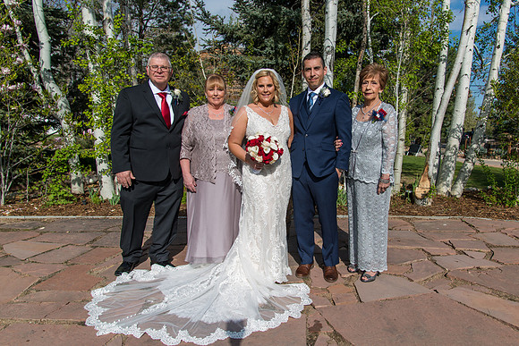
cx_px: 289
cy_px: 169
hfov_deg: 63.7
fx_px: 416
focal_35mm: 29
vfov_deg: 45.2
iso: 50
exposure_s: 1/640
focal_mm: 24
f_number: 5
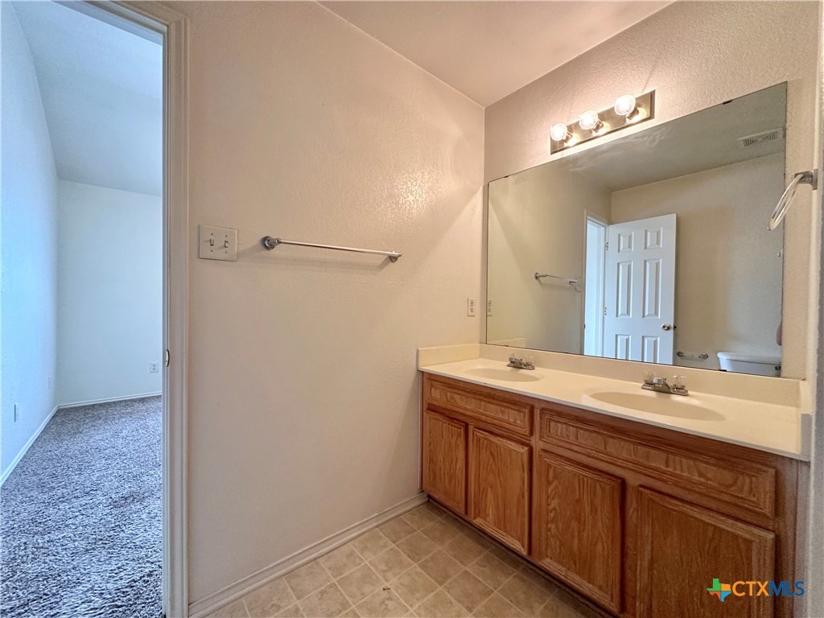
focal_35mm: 14
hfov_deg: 102.1
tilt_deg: -1.7
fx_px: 333
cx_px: 412
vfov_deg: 85.7
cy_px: 309
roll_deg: -0.5
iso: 250
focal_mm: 2.22
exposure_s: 1/120
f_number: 2.2
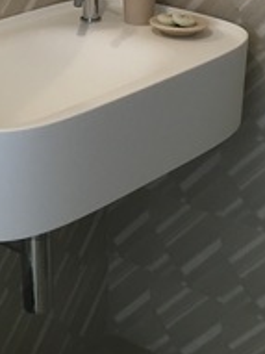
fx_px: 930
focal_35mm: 91
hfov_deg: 16.1
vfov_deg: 19.3
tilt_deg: -5.0
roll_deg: +1.2
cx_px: 46
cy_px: -150
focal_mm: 4.15
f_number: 2.2
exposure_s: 1/33
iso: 100
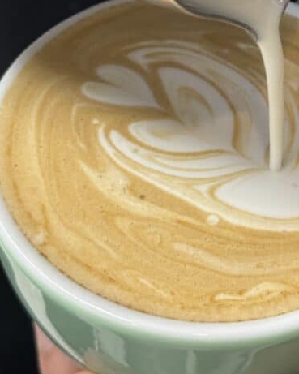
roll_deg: -8.6
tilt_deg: -43.1
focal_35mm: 104
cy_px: 23
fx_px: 1150
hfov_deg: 14.7
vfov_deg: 18.1
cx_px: 258
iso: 100
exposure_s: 1/100
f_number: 1.78
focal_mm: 6.76
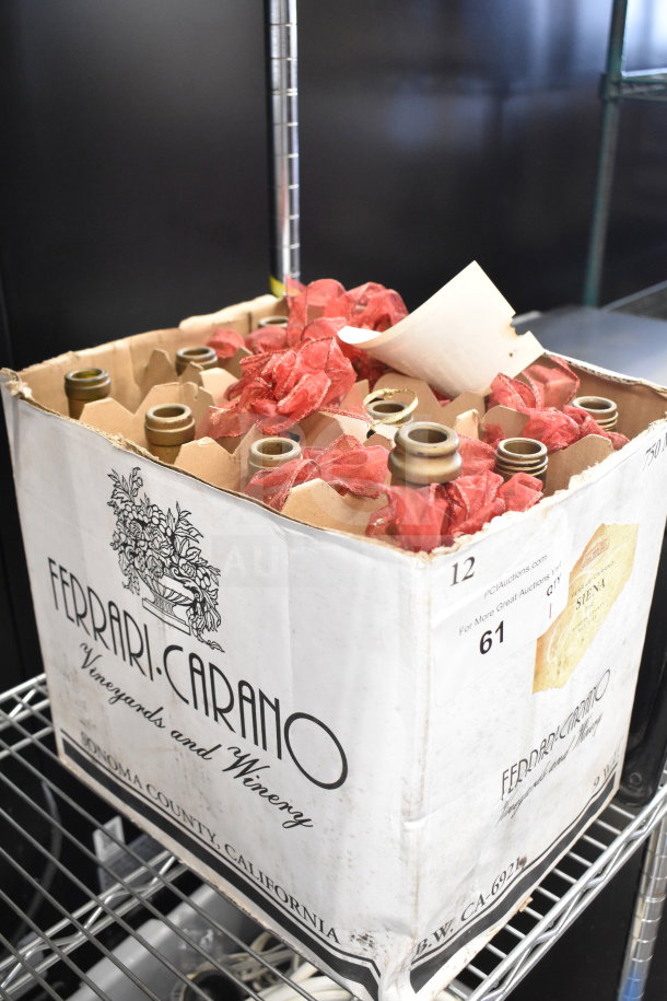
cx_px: 334
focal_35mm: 36
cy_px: 500
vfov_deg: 53.1
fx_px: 1000
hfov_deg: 36.9
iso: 2500
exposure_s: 1/40
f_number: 3.8
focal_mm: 24
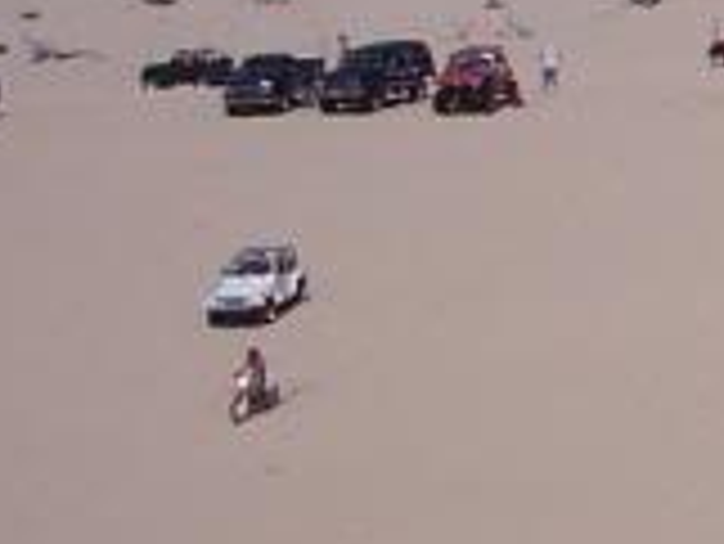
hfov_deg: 7.2
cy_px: 373
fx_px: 5191
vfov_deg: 6.0
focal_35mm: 248
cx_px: 2064
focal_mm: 8
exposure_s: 1/1000
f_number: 5.6
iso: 100
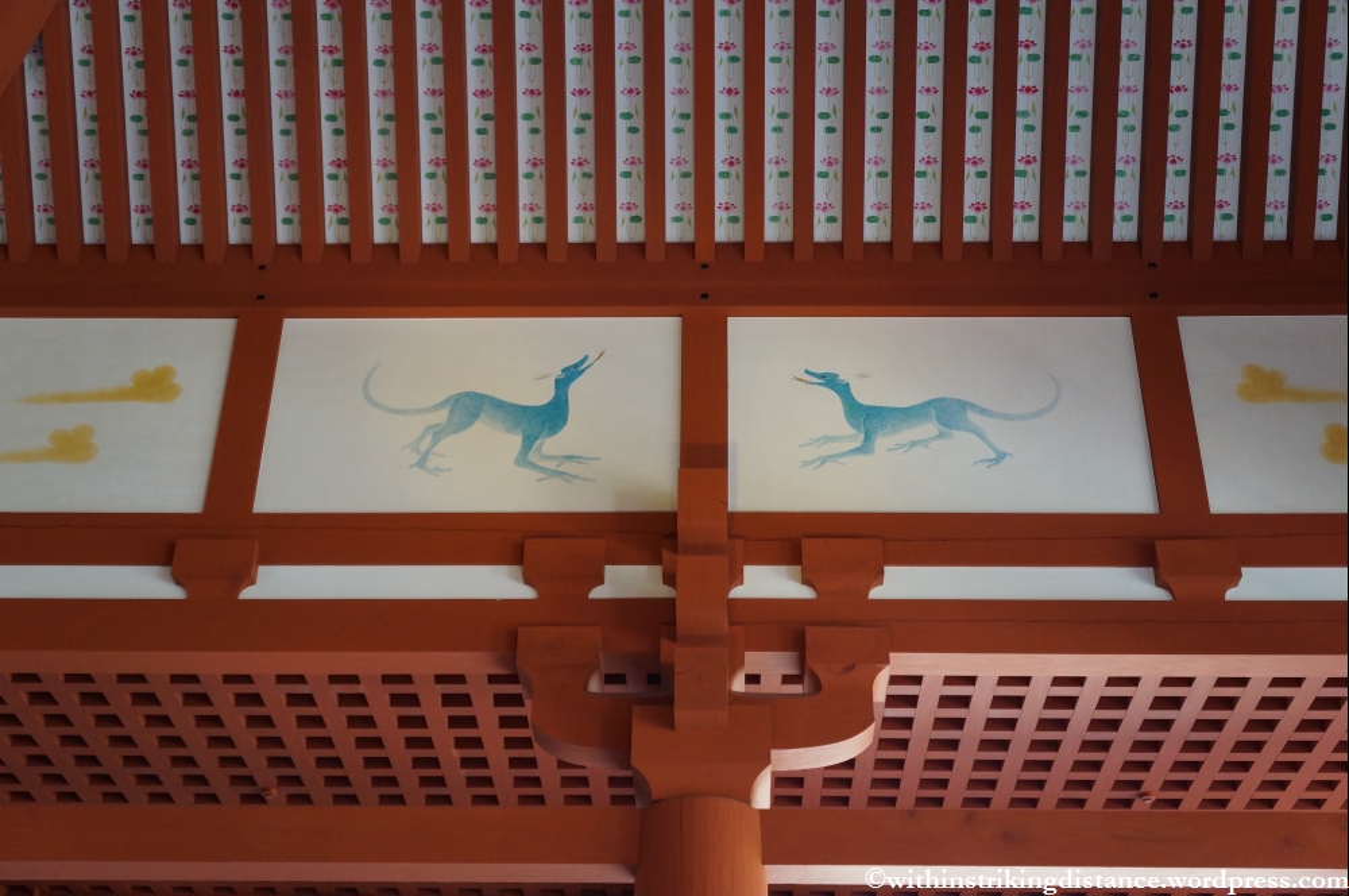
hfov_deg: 42.4
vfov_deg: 28.9
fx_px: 1740
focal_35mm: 46
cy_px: 448
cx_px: 674
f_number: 4
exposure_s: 1/160
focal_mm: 31
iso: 1250
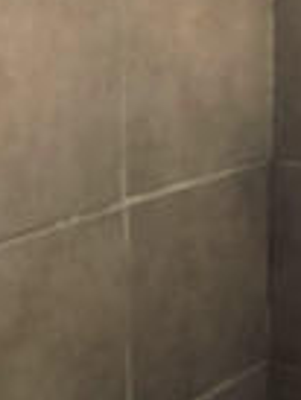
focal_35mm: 75
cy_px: 123
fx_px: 868
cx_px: 225
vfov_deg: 25.8
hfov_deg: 19.5
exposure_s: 1/15
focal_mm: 3.99
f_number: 1.8
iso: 80
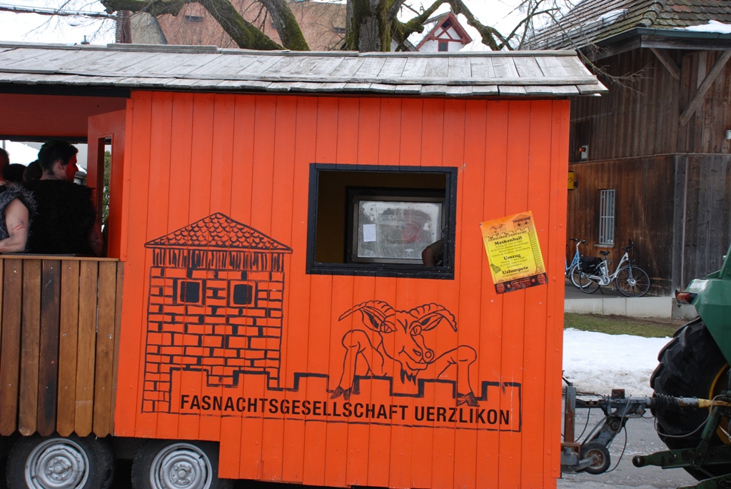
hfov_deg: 42.3
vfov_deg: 29.0
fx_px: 945
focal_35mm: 46
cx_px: 366
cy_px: 244
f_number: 5.6
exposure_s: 1/125
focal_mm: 31
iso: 100
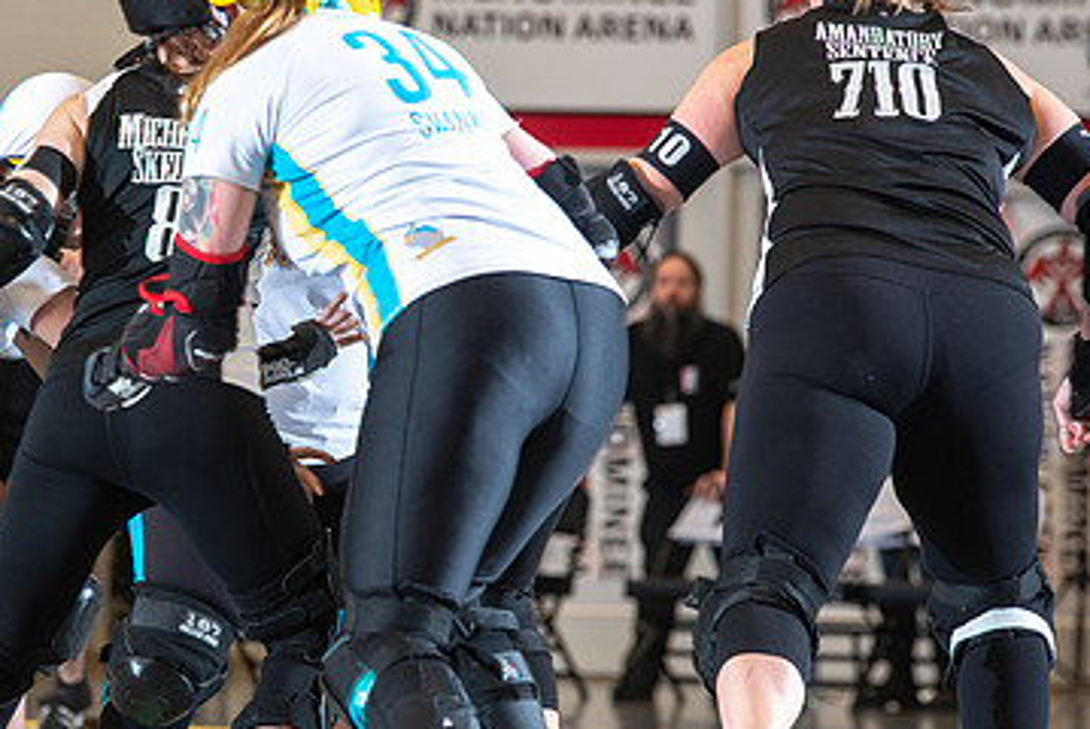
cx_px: 334
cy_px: 396
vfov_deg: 4.3
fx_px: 9787
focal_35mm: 323
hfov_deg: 6.4
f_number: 5.6
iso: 500
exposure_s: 1/160
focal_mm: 200
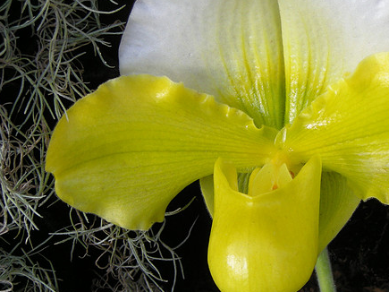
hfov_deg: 17.5
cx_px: 258
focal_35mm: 112
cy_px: 125
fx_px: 1258
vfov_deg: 13.2
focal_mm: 13.7
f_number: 4.1
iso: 68
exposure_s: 1/59.8
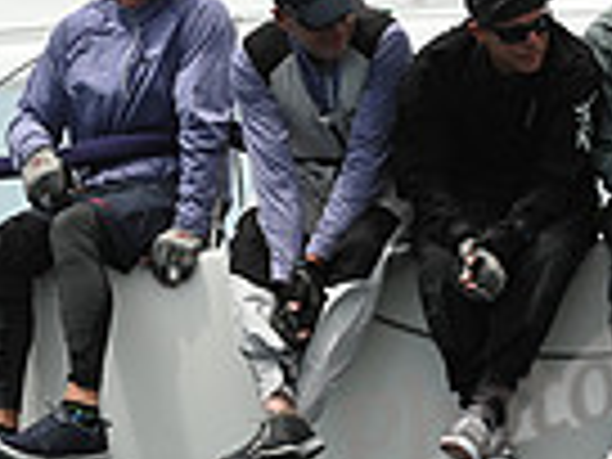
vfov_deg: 4.8
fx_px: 5445
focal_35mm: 308
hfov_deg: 6.4
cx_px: 108
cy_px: 200
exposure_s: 1/1000
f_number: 9
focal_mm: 75
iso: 320
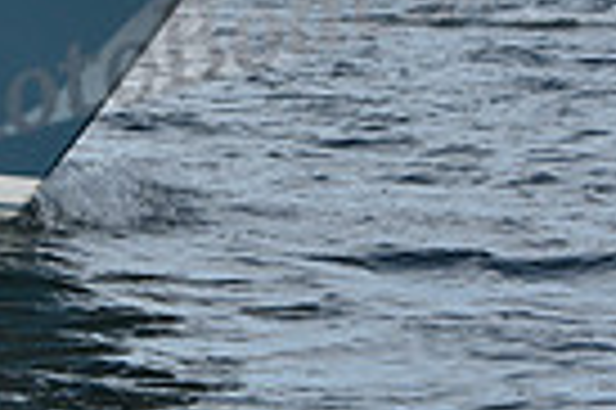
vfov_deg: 3.9
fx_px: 5948
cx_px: -355
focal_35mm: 348
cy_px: -119
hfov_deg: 5.9
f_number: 8
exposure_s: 1/1000
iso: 320
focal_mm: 82
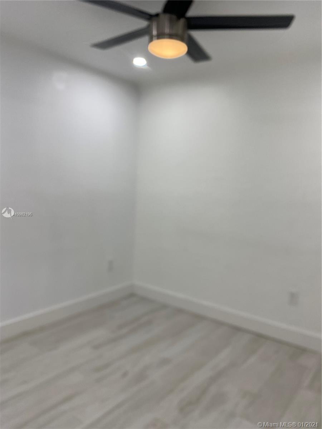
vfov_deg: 67.3
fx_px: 322
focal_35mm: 26
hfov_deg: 53.1
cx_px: 161
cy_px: 214
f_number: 1.8
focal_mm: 4.25
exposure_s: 1/120
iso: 100
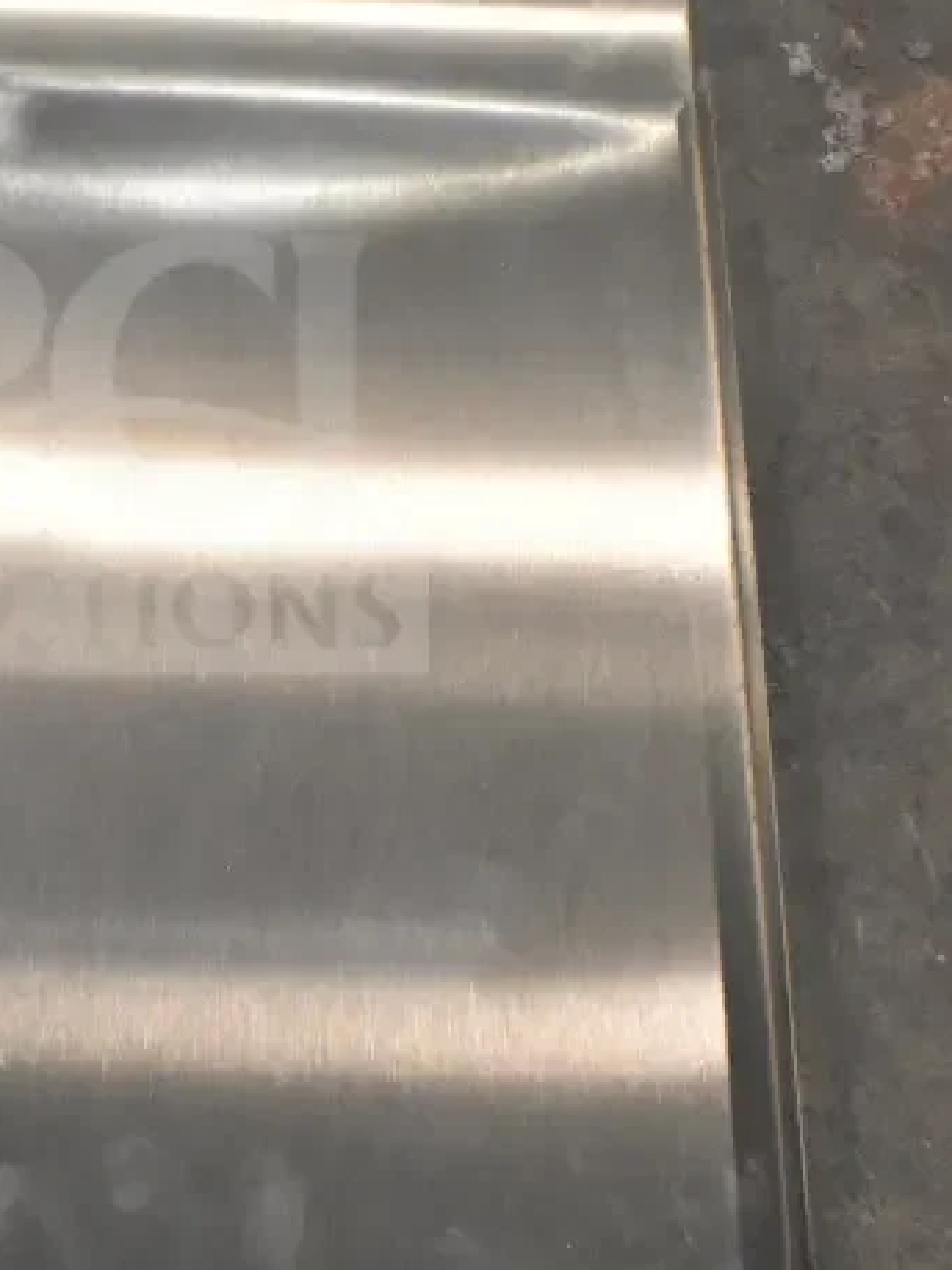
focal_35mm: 69
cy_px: 455
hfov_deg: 20.9
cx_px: 116
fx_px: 2531
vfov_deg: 28.0
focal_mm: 24
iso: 6400
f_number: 9
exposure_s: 1/320
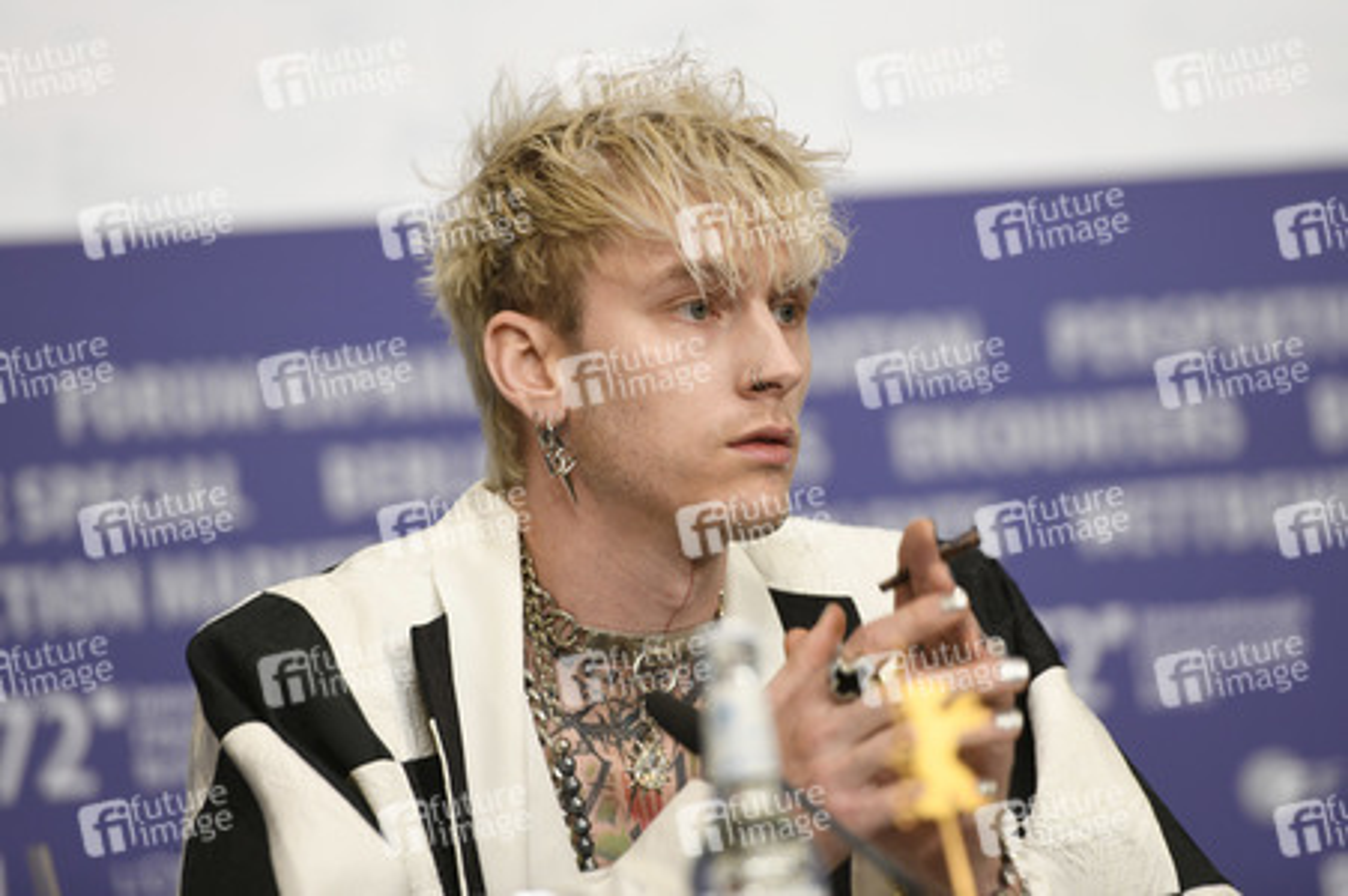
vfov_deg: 6.9
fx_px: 7483
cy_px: 448
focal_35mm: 200
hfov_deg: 10.3
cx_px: 674
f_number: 3.5
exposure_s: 1/200
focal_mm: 200
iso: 1000
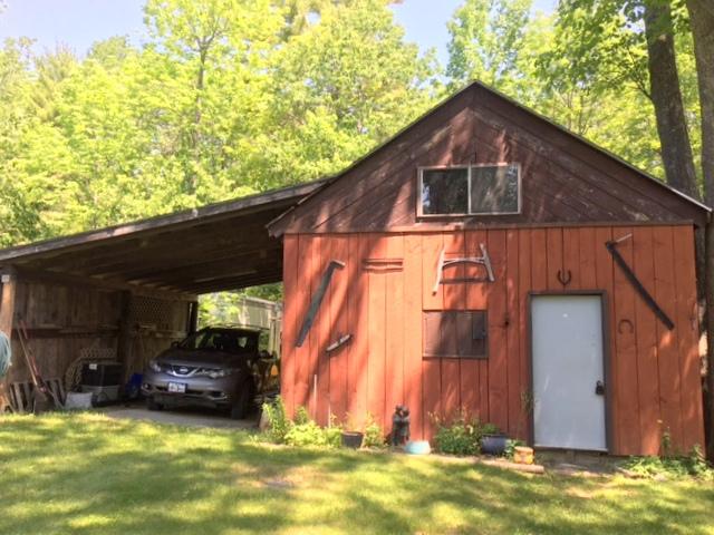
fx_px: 598
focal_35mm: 29
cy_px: 268
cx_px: 357
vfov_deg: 48.2
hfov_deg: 61.7
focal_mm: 4.15
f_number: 2.2
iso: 25
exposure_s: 1/227
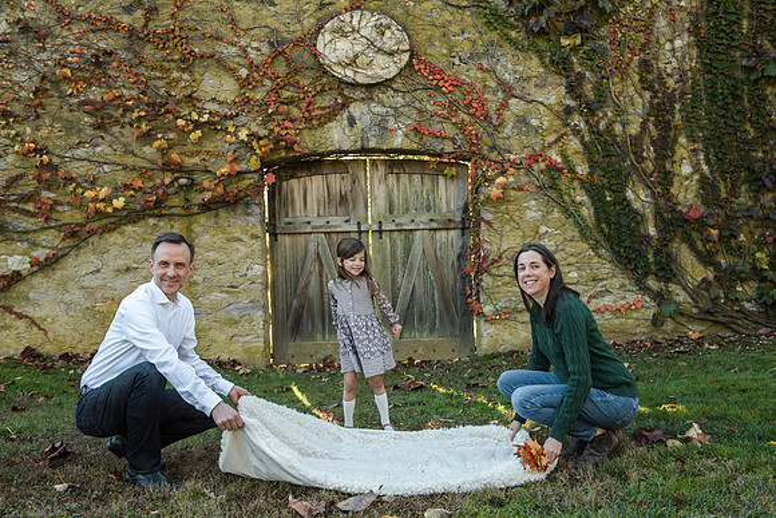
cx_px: 388
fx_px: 776
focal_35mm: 36
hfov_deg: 53.1
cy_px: 259
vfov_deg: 36.9
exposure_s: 1/320
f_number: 5.6
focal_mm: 36
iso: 640
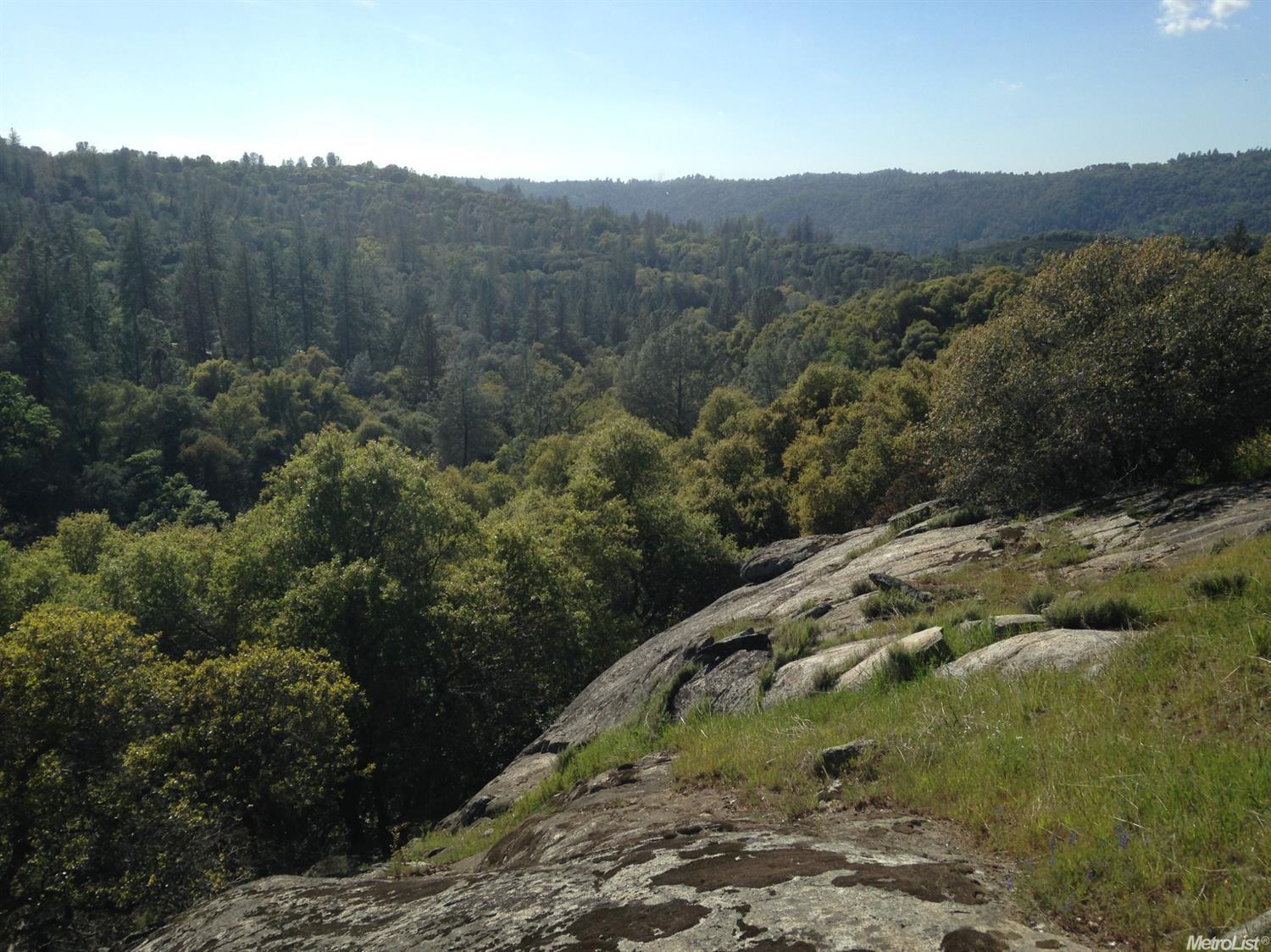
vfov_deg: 42.9
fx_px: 1211
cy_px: 476
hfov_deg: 55.4
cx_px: 636
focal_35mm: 33
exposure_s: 1/1808
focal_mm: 4.12
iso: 50
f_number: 2.4
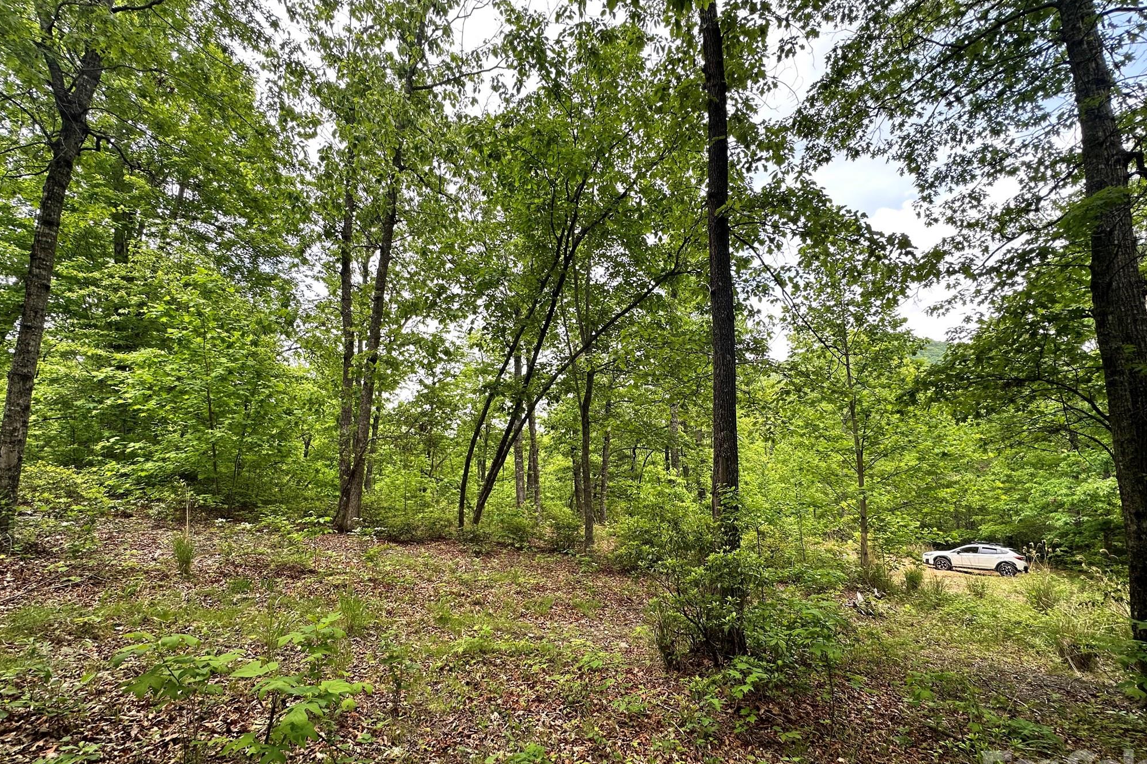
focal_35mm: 15
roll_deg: +2.4
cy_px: 421
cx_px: 576
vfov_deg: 77.1
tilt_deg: +6.5
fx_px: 478
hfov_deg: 100.4
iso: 40
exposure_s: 1/161
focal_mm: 2.22
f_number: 2.2
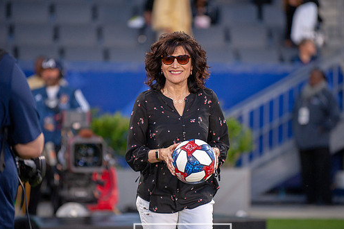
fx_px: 2234
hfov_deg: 8.8
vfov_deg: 5.9
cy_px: 128
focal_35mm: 234
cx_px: 182
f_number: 2.8
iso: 1600
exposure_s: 1/640
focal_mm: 200
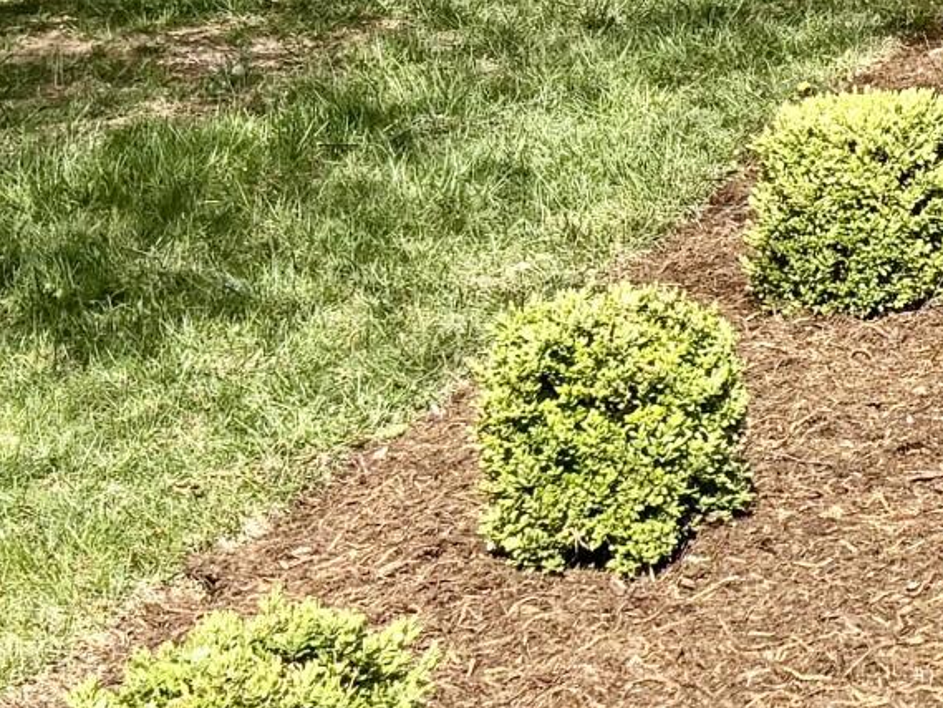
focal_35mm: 137
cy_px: -870
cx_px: 1783
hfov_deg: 12.8
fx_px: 3733
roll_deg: +0.2
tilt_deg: +5.5
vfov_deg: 9.8
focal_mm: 5.96
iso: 50
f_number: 1.6
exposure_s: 1/2778
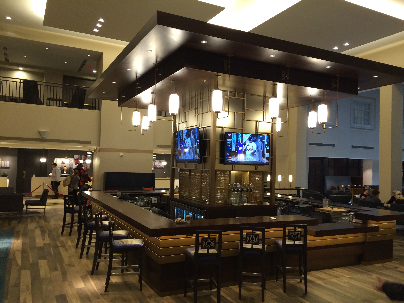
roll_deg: -1.0
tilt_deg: +2.0
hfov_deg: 61.7
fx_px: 338
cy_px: 152
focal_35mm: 29
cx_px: 202
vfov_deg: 48.2
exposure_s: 1/30
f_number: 2.2
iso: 160
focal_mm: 4.15
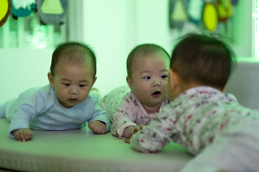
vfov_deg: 16.2
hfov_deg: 24.2
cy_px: 86
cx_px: 130
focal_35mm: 84
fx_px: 604
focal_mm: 56
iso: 1000
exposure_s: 1/100
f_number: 1.4
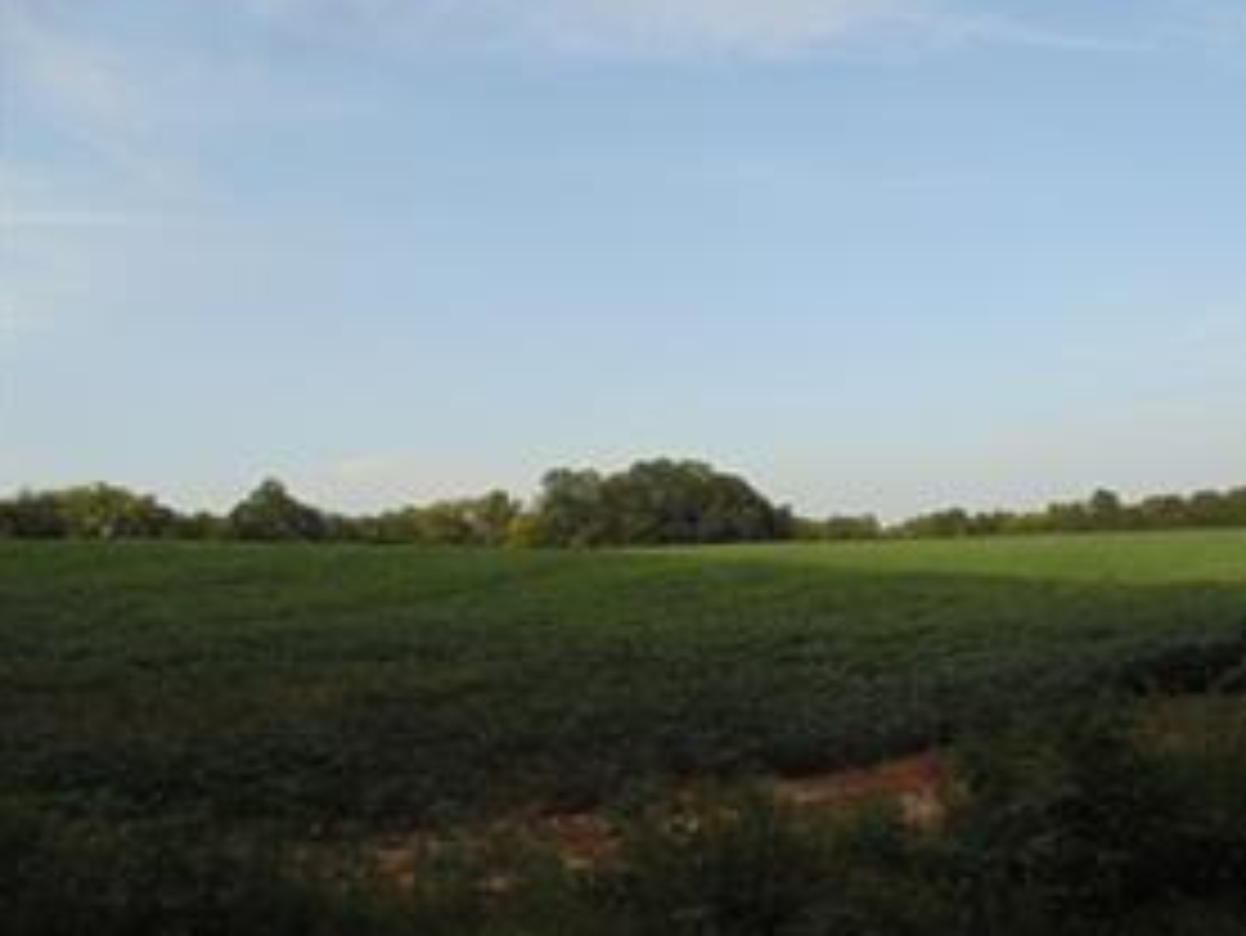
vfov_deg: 51.3
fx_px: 972
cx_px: 747
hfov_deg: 64.7
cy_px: 518
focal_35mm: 27
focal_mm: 4
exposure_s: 1/500
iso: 80
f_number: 3.1
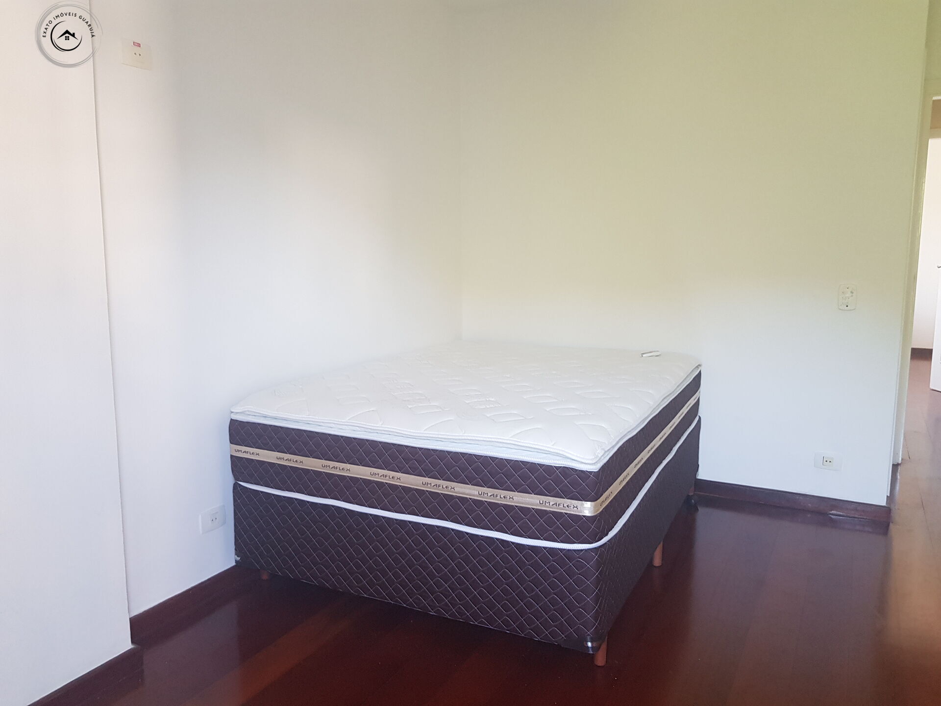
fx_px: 707
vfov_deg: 53.1
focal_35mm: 26
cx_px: 470
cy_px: 353
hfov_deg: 67.3
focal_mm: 4.2
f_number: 1.7
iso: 200
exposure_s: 1/40
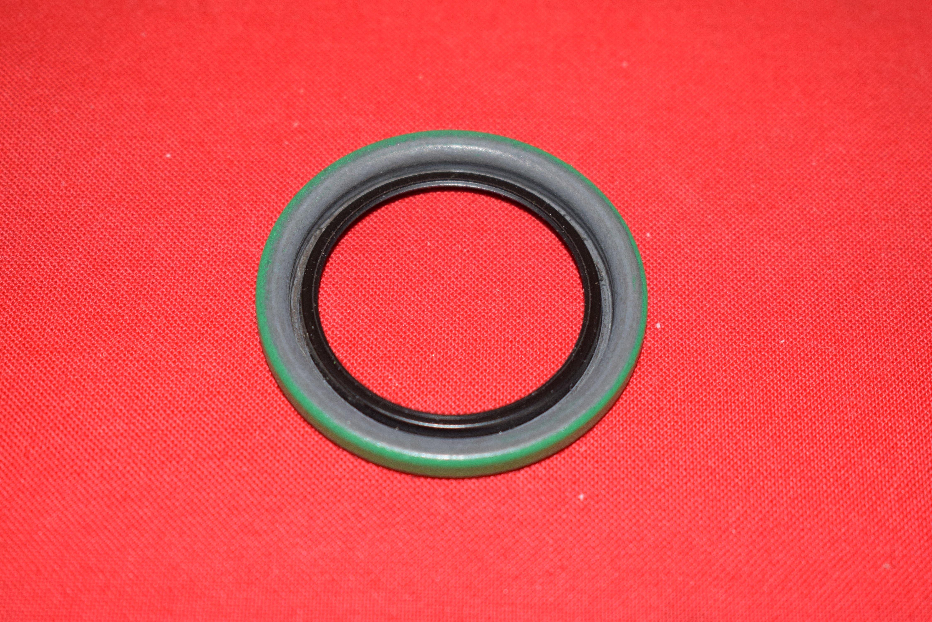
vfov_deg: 17.5
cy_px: 311
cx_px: 466
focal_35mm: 78
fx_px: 2020
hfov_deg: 26.0
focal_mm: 52
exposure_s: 1/200
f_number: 5.6
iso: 1250
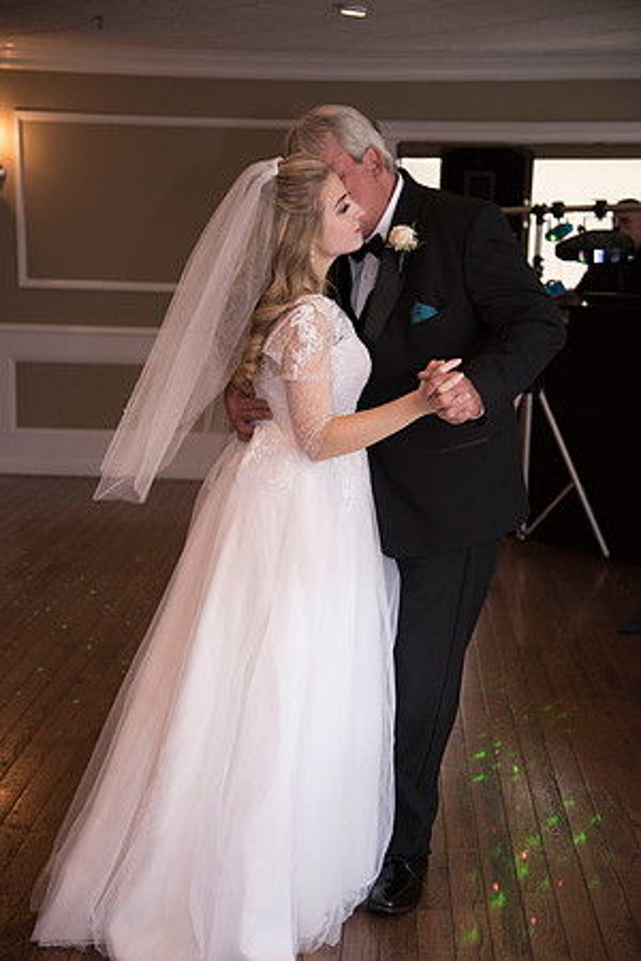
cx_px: 320
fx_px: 1549
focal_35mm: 58
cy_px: 480
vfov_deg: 34.5
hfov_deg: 23.4
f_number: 4
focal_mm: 58
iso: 2000
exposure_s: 1/125
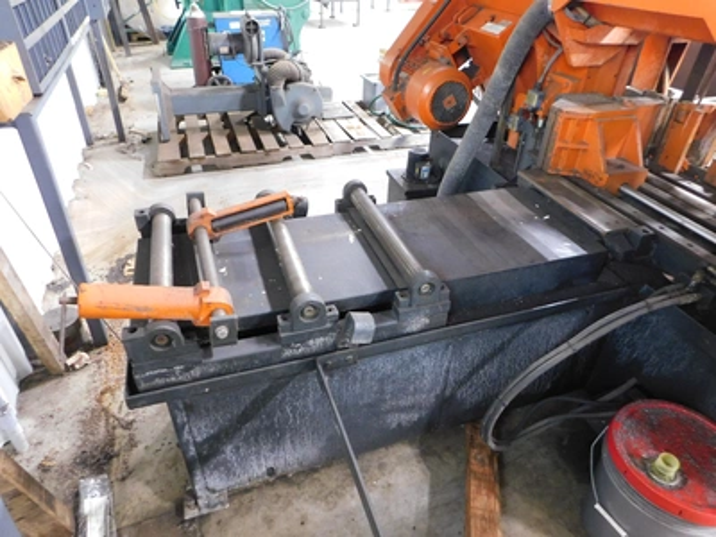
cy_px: 268
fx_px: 476
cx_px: 358
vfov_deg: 58.9
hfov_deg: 73.9
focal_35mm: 23
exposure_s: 1/8
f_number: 3
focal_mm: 4
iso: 500
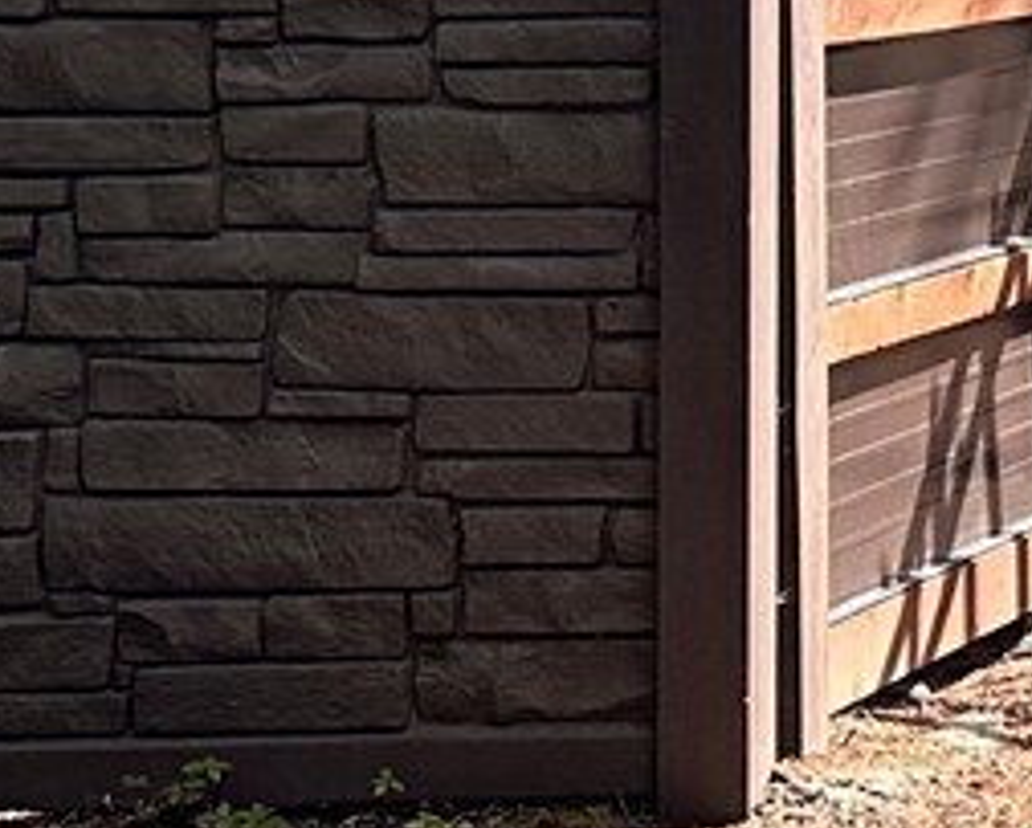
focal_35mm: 148
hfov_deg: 10.2
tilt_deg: -1.7
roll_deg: -0.9
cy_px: -151
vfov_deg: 10.3
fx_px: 4526
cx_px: 2912
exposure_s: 1/718
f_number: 1.78
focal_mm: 6.86
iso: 80
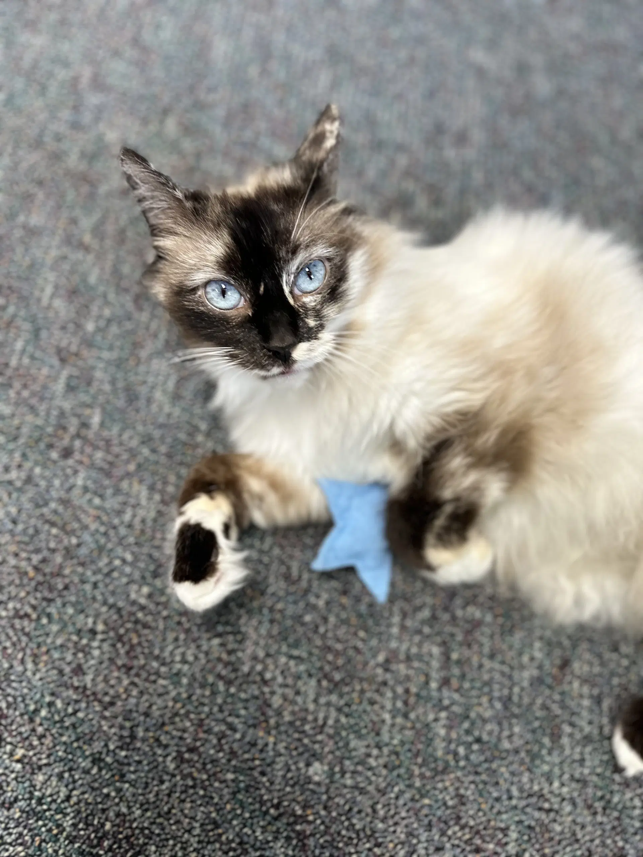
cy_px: 428
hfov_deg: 56.8
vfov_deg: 71.6
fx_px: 594
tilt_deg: -67.1
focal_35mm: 24
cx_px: 322
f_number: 1.78
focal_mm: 6.86
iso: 125
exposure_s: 1/60
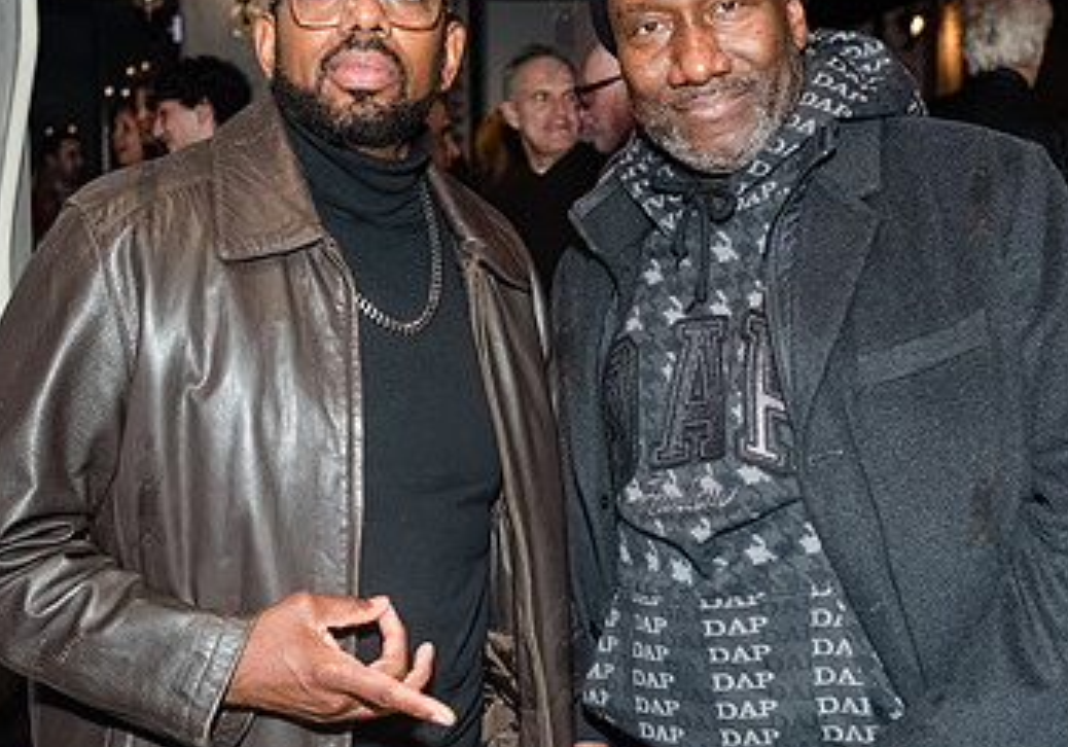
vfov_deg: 21.9
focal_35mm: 64
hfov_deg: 31.0
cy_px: 334
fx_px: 1928
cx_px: 549
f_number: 5
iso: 8000
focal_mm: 35
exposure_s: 1/400
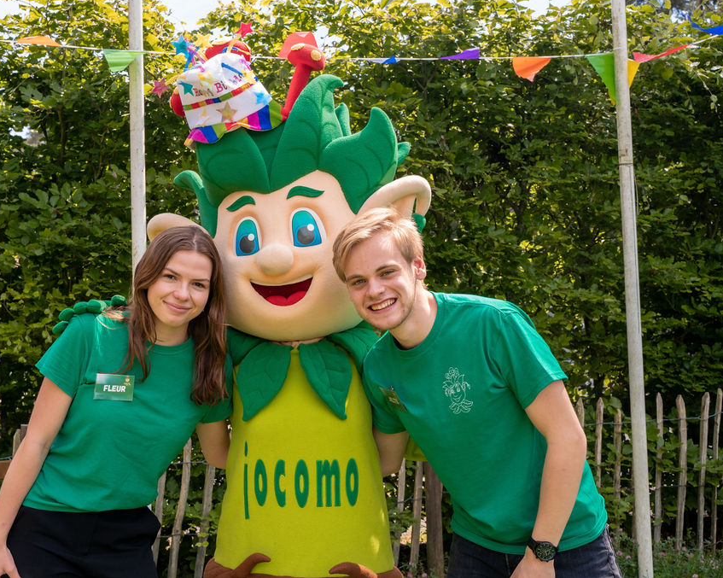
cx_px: 291
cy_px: 287
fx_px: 898
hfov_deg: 43.6
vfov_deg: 35.7
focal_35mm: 42
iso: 1000
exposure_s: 1/500
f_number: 9
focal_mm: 37
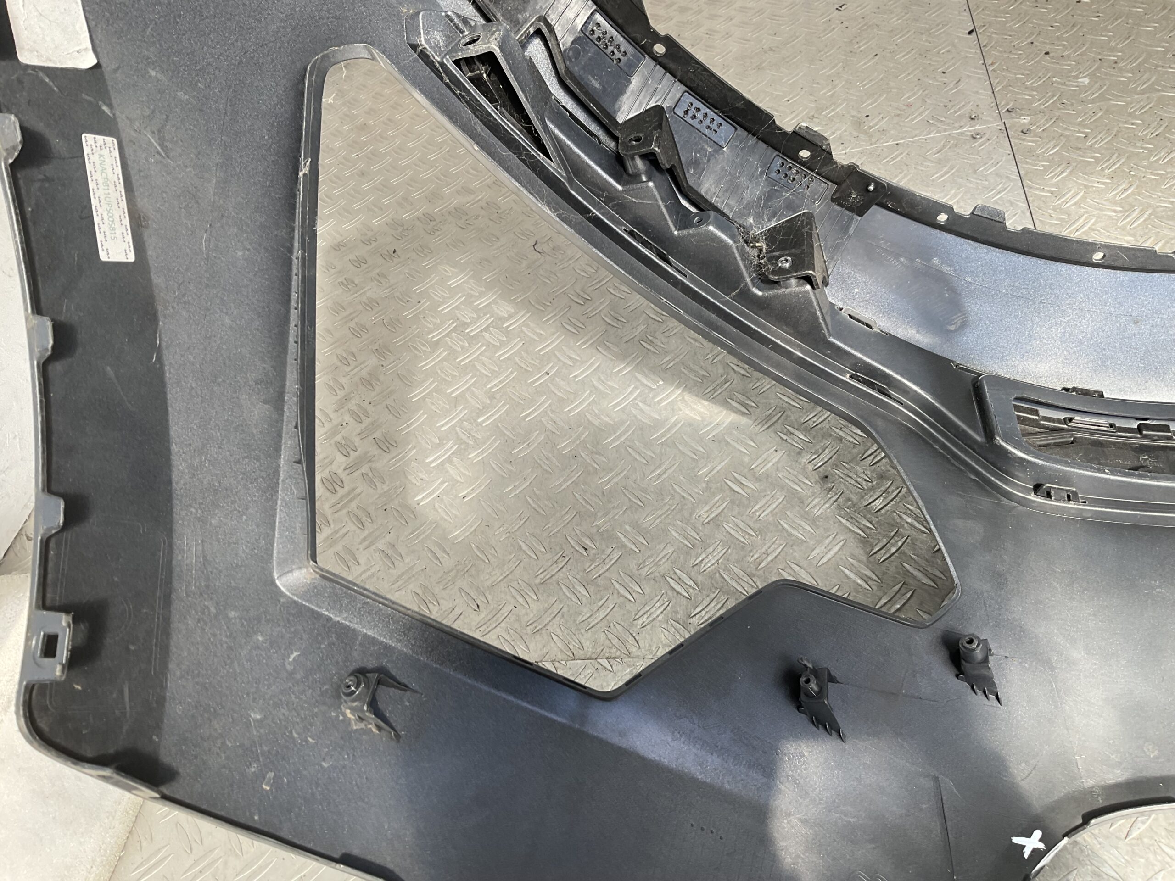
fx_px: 984
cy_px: 440
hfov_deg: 61.7
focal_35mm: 29
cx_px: 588
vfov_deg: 48.2
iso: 16
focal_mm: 3
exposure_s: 1/246
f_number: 1.8
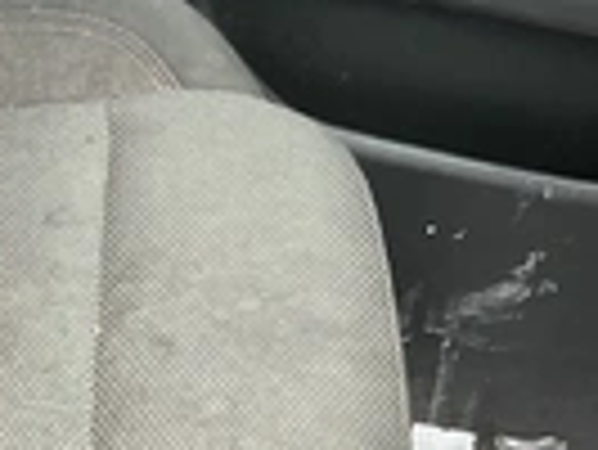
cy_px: 477
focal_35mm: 87
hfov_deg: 21.3
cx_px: -67
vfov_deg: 16.6
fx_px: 1504
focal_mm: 3
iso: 40
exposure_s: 1/122
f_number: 1.8
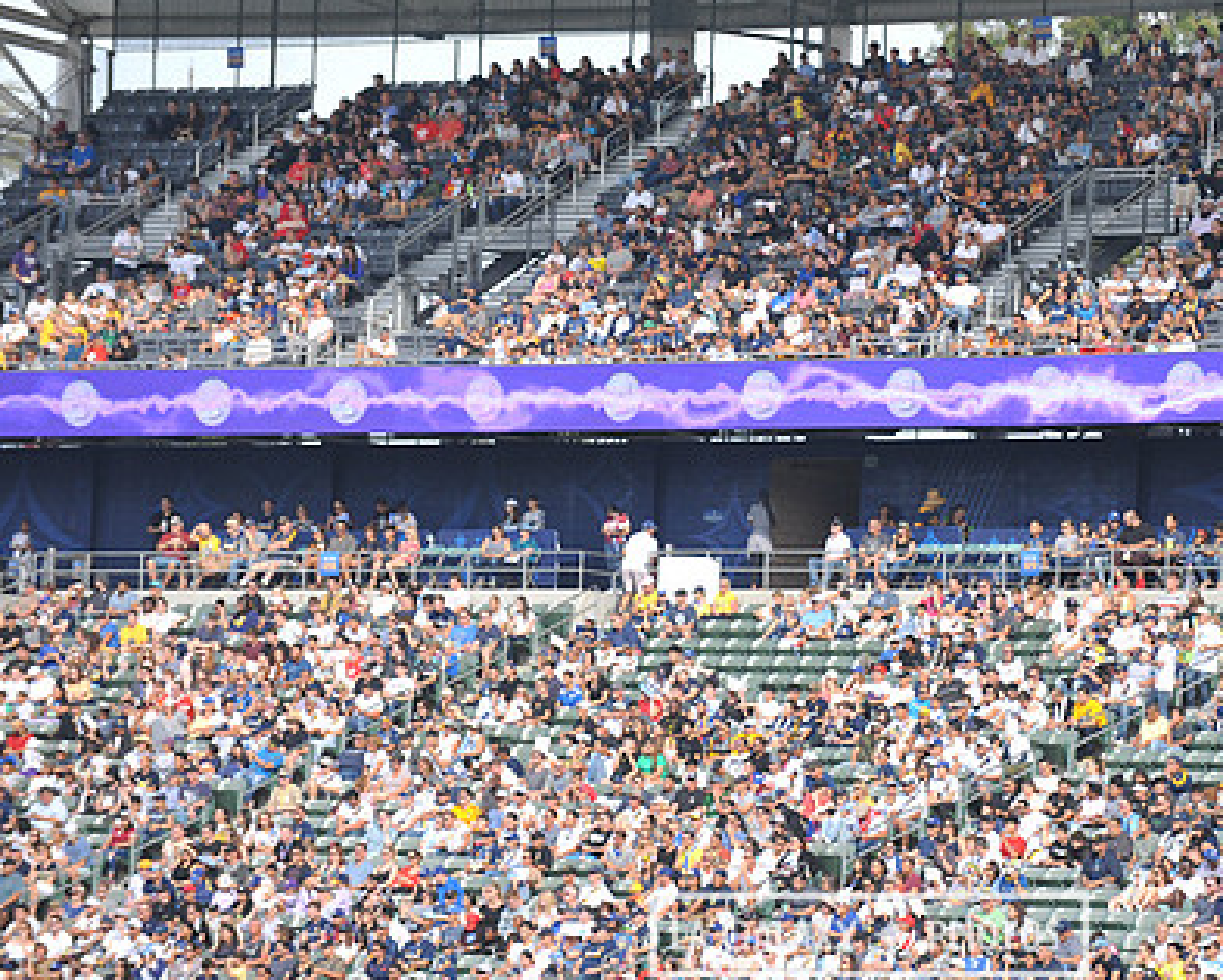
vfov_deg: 6.4
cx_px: 868
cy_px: 467
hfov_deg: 8.0
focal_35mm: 242
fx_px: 8766
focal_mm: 175
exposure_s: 1/1250
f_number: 5
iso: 500
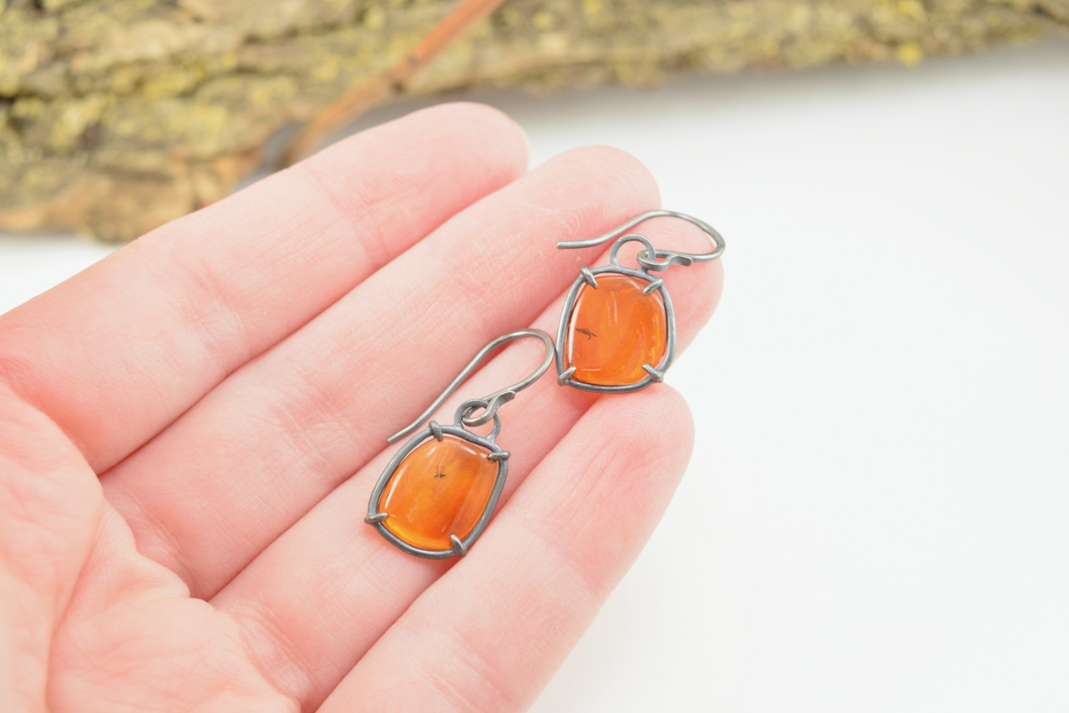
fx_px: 1693
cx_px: 534
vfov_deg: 23.8
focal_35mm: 57
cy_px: 356
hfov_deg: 35.0
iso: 400
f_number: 5.6
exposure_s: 1/160
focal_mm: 38
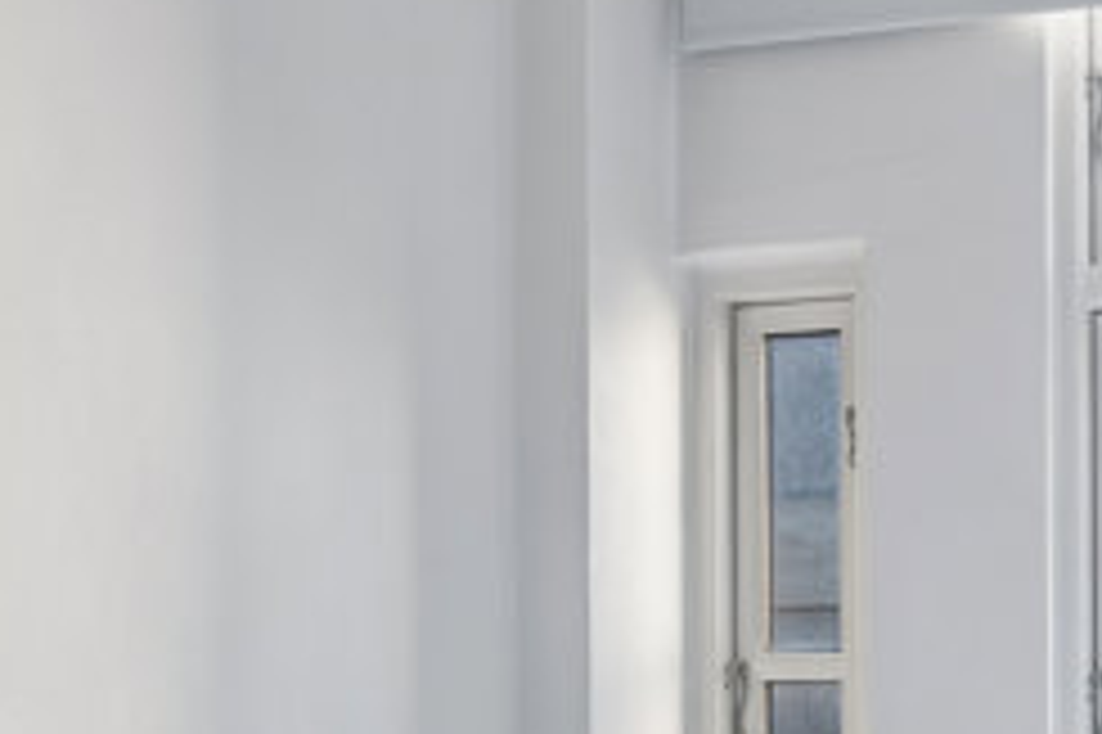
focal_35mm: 62
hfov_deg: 30.7
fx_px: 1897
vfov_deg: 21.1
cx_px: 1030
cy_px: 736
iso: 160
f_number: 8
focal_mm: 19
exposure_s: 1/13
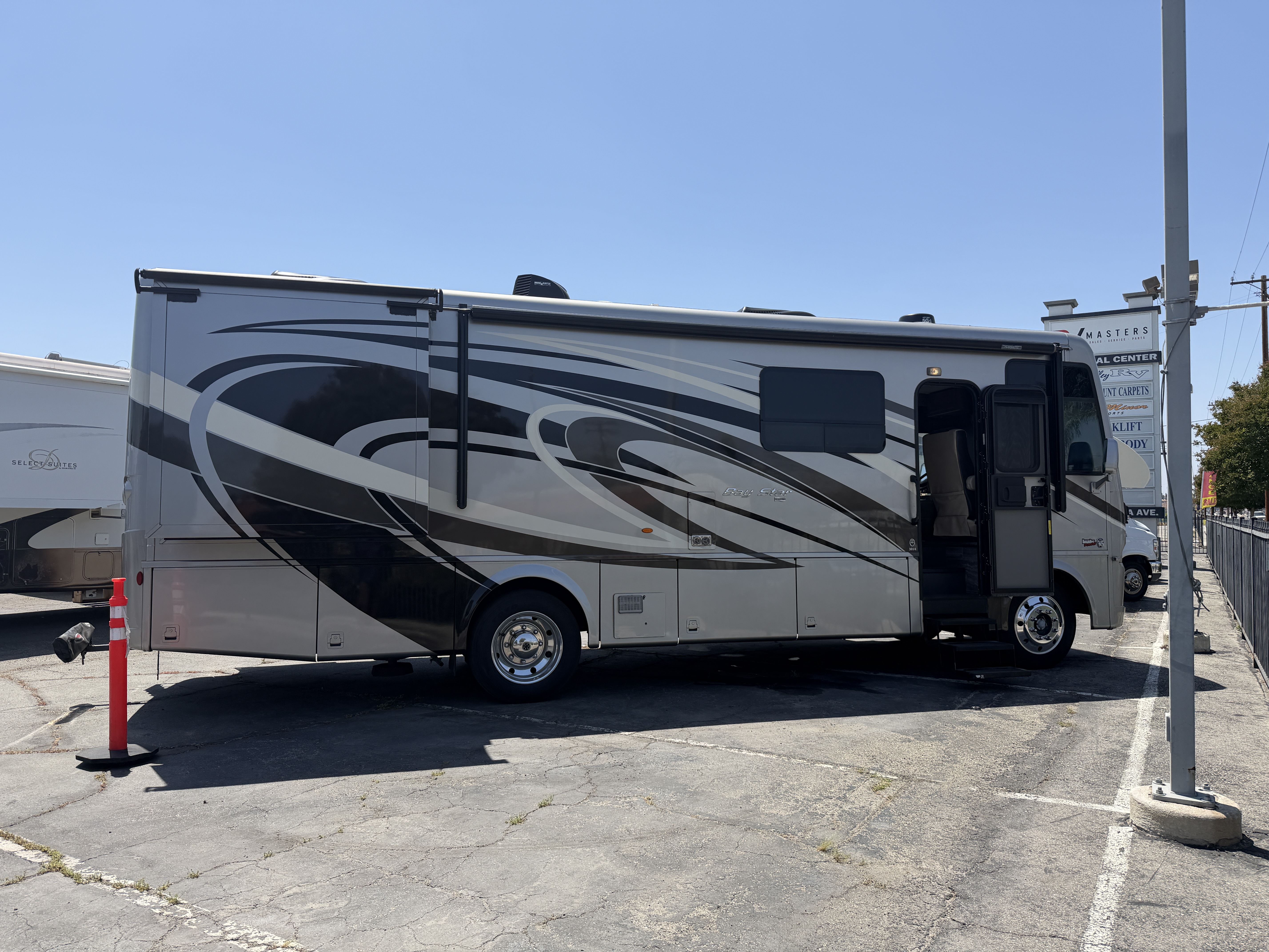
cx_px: 634
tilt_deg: +1.2
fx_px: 880
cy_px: 476
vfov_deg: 56.8
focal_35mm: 24
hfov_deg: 71.6
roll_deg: +1.1
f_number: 1.78
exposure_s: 1/4405
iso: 80
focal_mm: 6.76
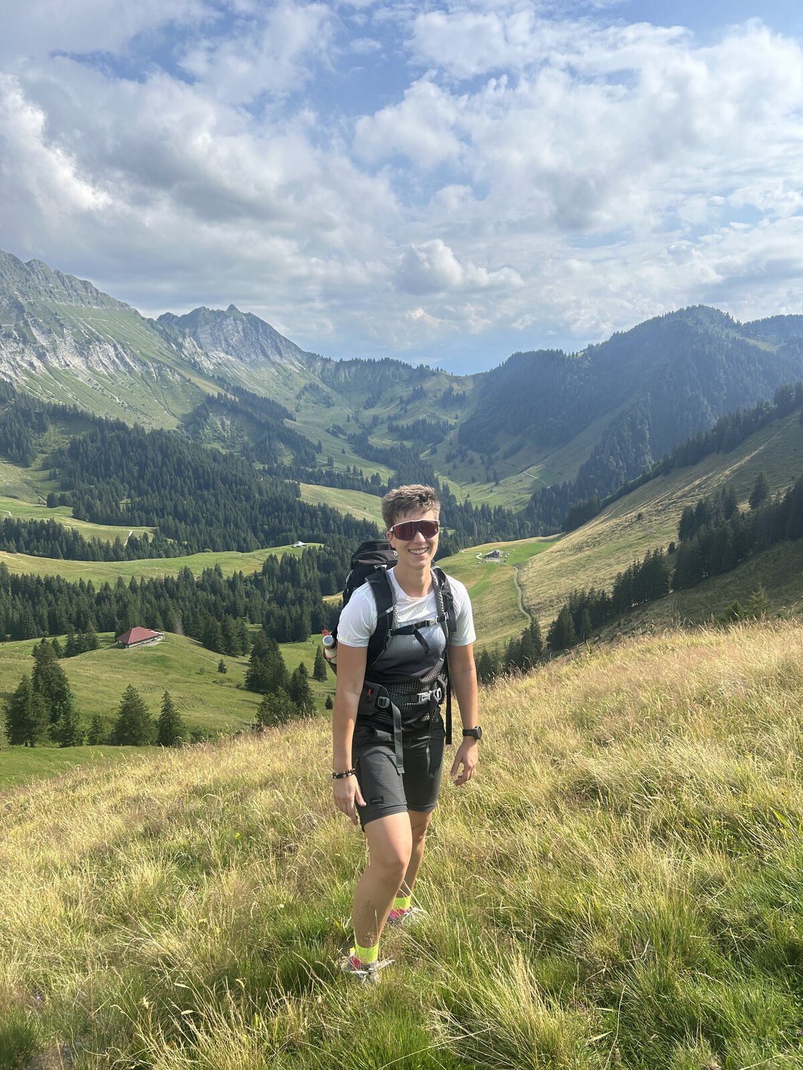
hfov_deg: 53.1
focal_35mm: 26
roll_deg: +1.7
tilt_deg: -9.0
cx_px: 402
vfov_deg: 67.3
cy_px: 535
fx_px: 804
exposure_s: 1/5076
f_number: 1.5
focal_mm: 5.7
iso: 50
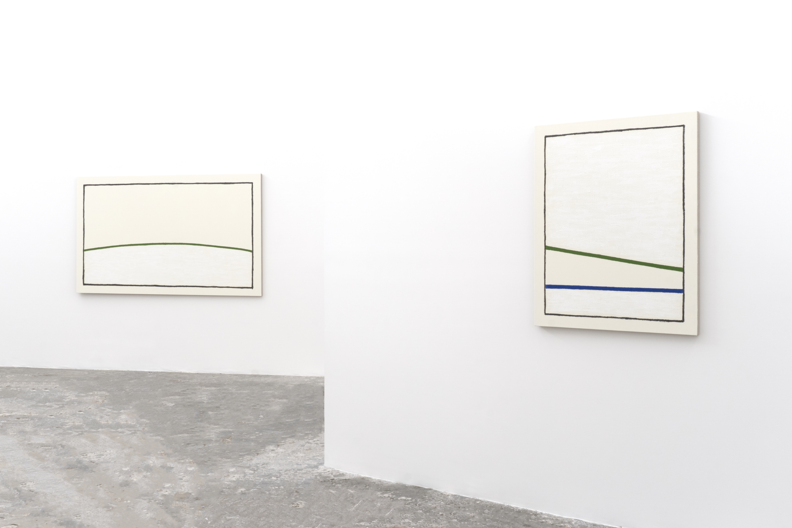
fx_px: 847
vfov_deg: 34.6
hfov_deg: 50.1
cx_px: 394
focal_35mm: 39
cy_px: 267
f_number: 18
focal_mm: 25
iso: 250
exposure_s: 1/4
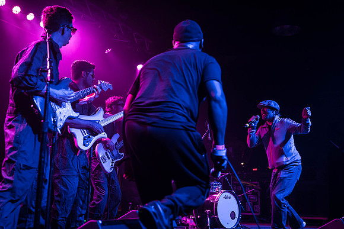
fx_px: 456
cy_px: 105
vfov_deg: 28.2
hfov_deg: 41.3
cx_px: 187
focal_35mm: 48
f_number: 2.8
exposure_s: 1/320
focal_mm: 44
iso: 3200
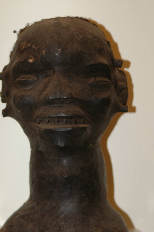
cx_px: 67
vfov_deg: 17.9
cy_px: 141
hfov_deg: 12.0
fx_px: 733
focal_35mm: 114
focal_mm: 62
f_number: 5.3
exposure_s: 1/60
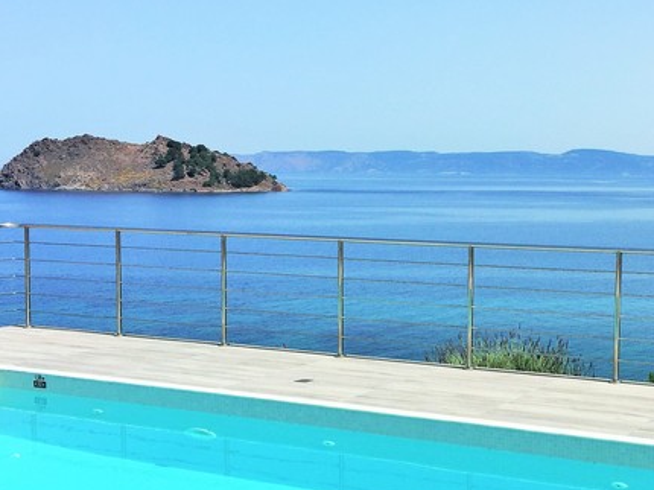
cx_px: 508
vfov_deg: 26.9
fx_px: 1020
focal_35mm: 54
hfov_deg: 34.6
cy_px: 307
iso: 32
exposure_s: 1/3300
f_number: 2.2
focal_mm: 4.15
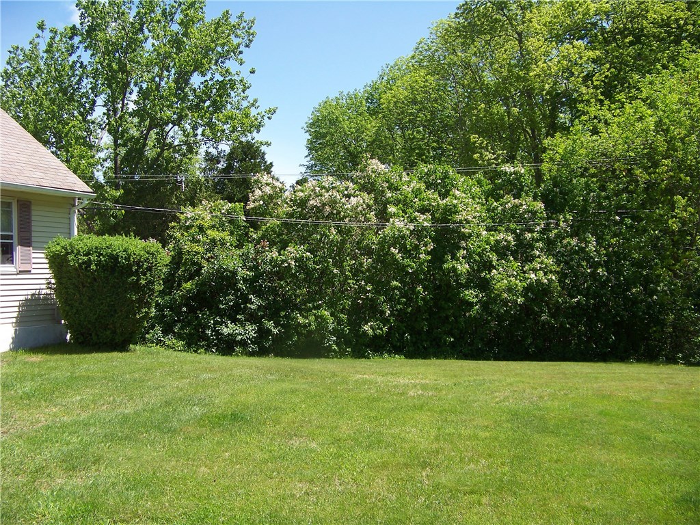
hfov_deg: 51.4
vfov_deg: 39.7
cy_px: 262
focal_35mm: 36
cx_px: 350
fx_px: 728
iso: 66
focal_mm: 5.85
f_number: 2.8
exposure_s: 1/640
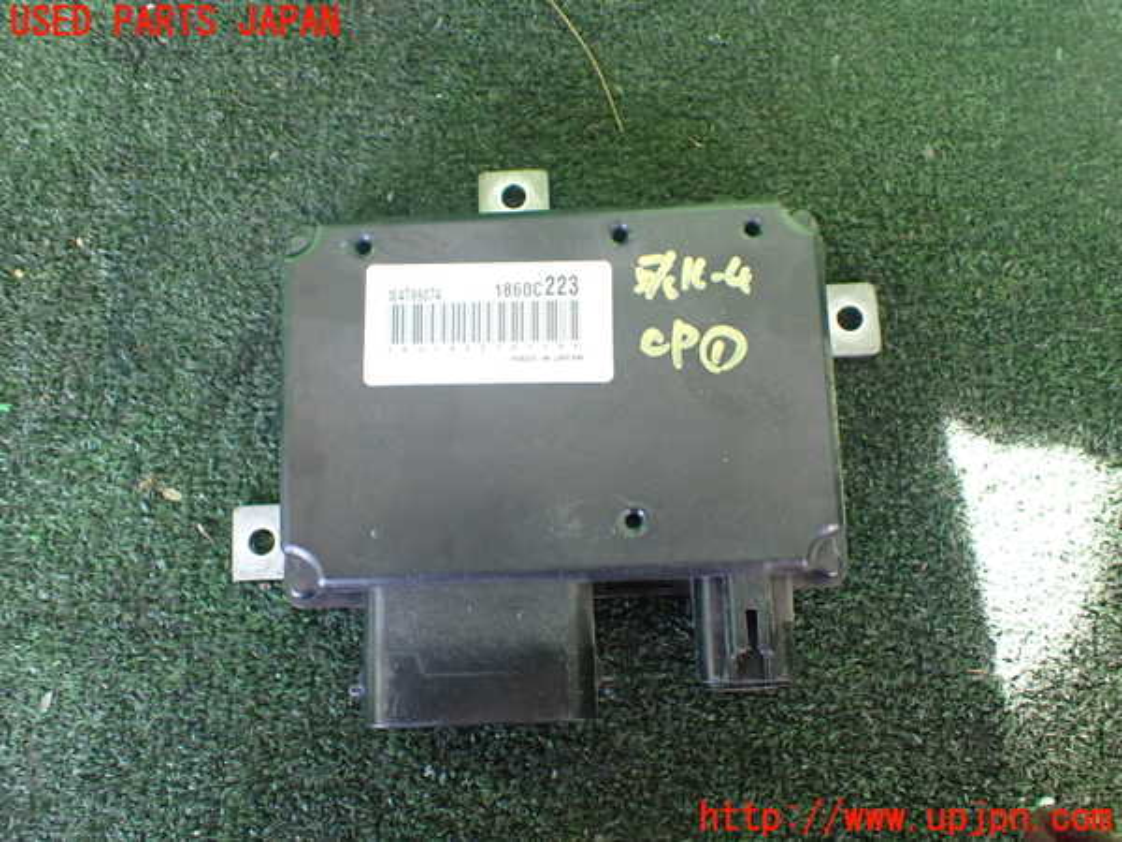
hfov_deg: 60.0
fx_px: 972
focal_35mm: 30
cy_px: 421
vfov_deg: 46.8
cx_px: 561
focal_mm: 5.4
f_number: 2.3
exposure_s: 1/125
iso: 640
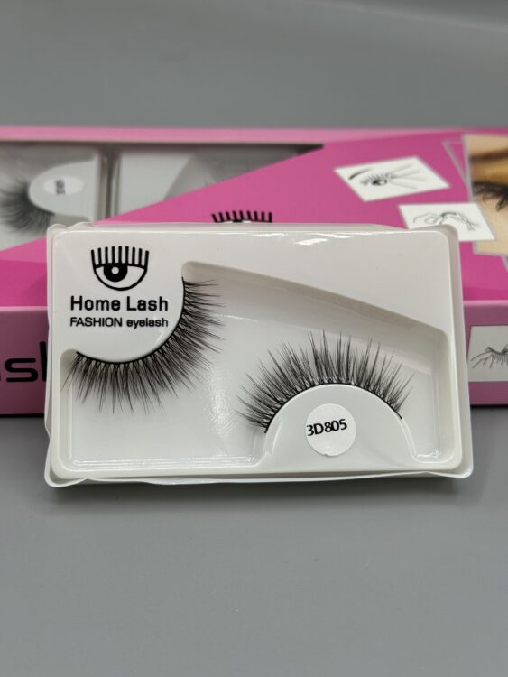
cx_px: 254
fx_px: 939
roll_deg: -1.7
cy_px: 338
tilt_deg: -35.0
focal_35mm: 48
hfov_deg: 30.3
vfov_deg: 39.6
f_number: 1.78
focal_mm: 6.86
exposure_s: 1/1395
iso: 64
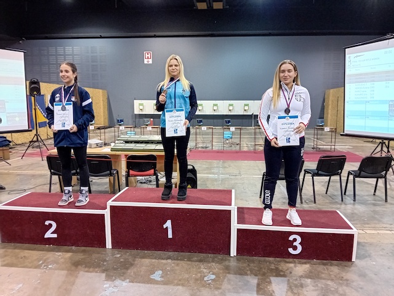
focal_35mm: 26
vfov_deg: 53.1
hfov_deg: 67.3
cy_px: 148
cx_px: 197
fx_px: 296
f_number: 1.8
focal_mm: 3.98
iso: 800
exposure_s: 1/25
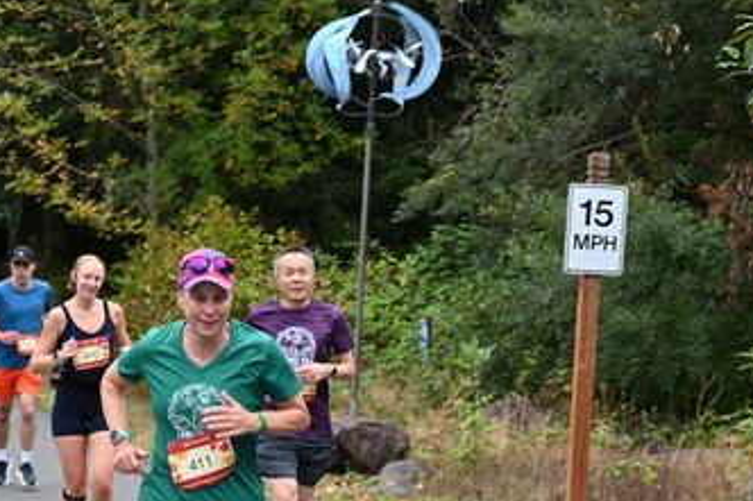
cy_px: 411
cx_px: 284
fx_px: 2425
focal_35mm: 116
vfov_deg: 11.8
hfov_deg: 17.6
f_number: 6
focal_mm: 70
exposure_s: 1/125
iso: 640
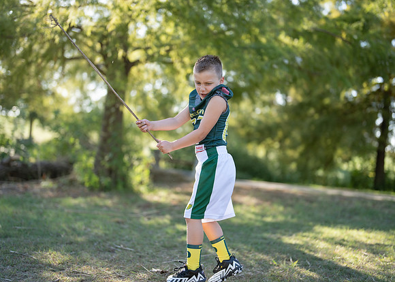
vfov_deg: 27.0
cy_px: 141
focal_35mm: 52
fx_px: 588
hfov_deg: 37.2
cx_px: 198
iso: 100
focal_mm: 50
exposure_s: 1/1250
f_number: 1.2
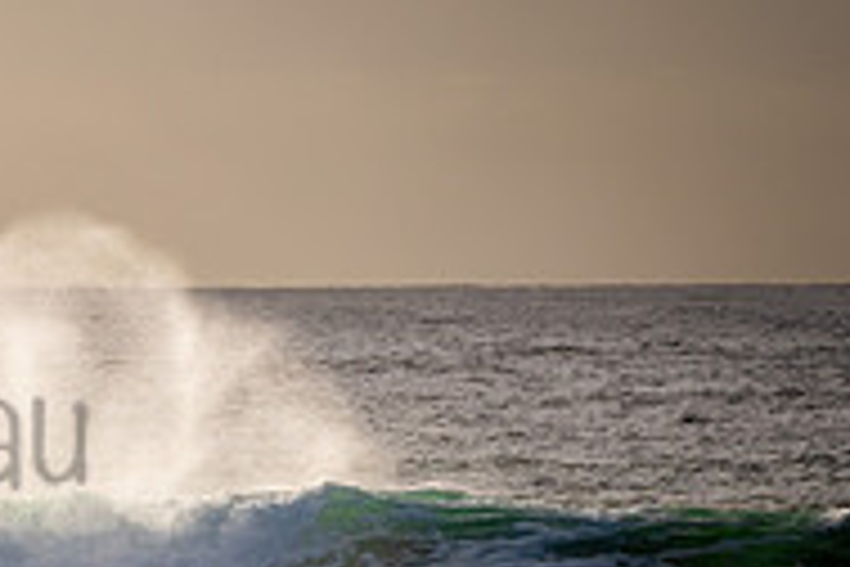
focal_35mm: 614
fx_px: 14496
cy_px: 380
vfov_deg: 2.2
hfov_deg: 3.3
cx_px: -382
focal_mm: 200
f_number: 5.6
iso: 80
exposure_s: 1/2000
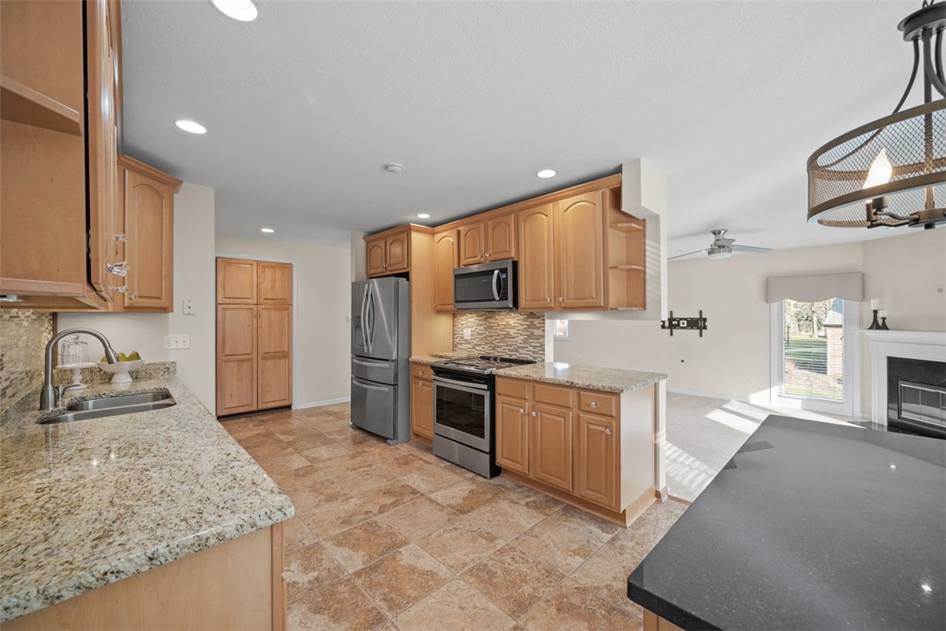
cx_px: 473
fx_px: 368
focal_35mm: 14
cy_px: 316
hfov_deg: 104.3
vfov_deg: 81.2
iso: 400
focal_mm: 14
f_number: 8
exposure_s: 1.3
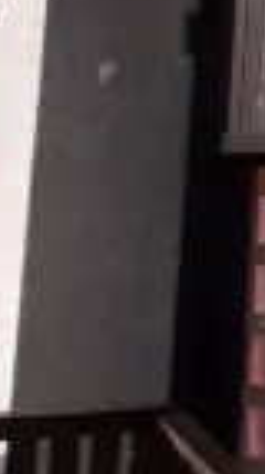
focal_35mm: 159
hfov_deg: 6.8
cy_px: -53
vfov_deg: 13.3
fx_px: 1994
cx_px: 802
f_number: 8
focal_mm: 4.6
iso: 80
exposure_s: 1/250
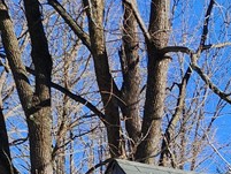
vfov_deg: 11.3
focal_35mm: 117
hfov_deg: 15.5
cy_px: 361
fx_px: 781
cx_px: 347
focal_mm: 6.4
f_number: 1.8
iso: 12
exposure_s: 1/909
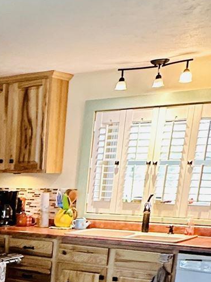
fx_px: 528
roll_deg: +0.1
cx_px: -89
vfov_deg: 26.8
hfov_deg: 20.0
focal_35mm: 65
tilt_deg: -16.8
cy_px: 329
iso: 640
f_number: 2.2
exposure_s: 1/60
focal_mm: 2.22
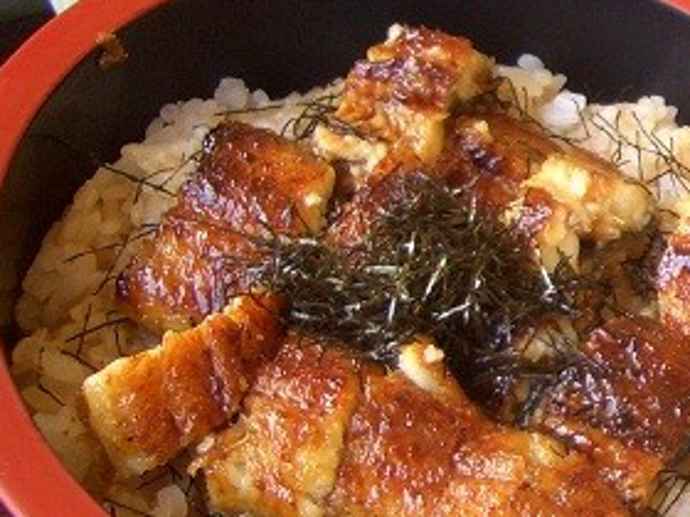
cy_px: 204
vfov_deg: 15.4
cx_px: 902
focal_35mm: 96
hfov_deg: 18.9
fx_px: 1914
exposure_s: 1/60
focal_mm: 5.8
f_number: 2.6
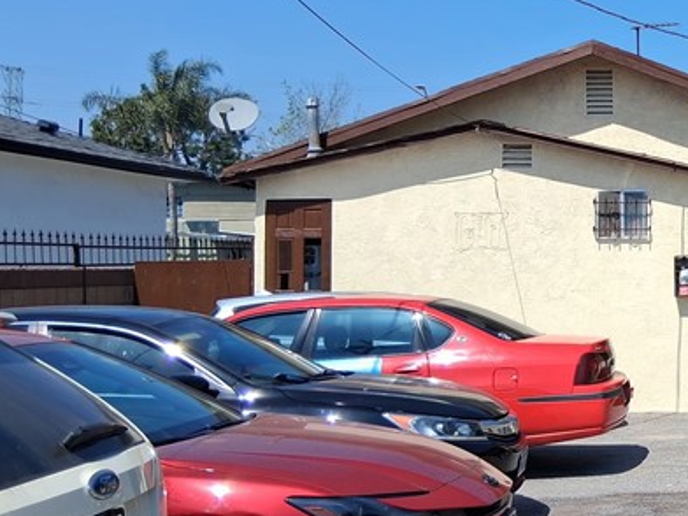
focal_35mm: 68
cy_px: 188
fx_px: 1352
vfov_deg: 21.6
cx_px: 869
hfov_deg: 25.1
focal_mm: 3.98
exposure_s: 1/750
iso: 25
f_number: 1.8
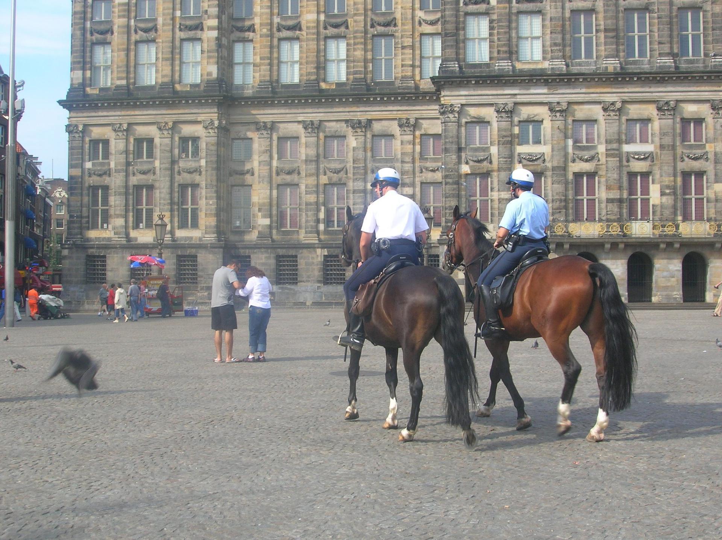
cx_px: 361
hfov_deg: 41.3
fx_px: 958
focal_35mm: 46
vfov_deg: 31.5
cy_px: 270
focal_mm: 7.7
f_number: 5.4
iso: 50
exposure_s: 1/140
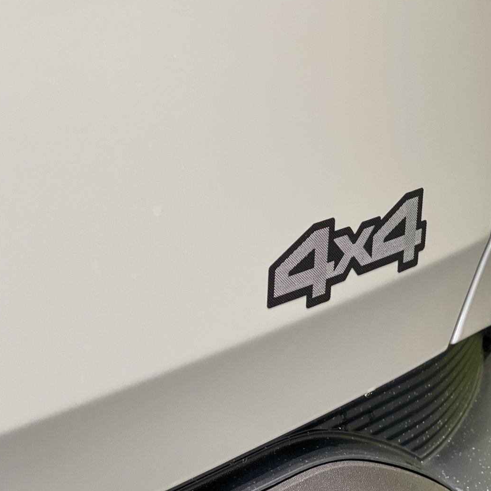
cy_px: 192
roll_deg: -3.1
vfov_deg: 17.7
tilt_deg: -19.3
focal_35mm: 98
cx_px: 396
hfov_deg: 17.6
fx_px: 1573
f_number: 2.2
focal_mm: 7.5
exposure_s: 1/50
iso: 160
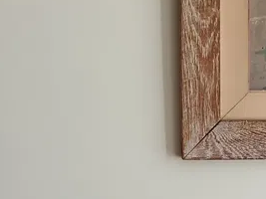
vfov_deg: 8.5
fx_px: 1244
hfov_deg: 12.1
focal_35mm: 162
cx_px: 259
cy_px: 459
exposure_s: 1/100
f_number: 1.9
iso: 267
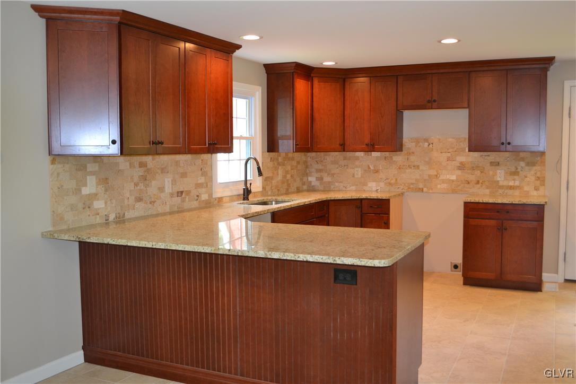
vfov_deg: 36.9
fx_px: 576
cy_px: 192
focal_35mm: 36
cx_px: 288
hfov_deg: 53.1
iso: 720
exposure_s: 1/60
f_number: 4
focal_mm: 24
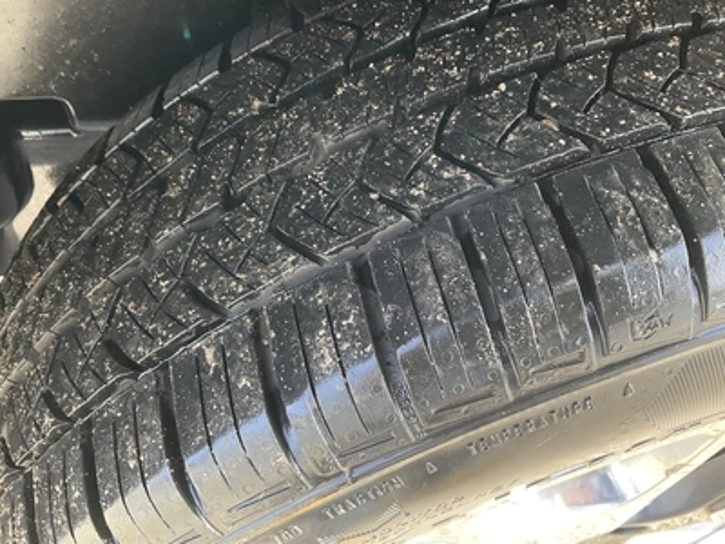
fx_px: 607
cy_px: 272
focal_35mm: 29
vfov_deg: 48.2
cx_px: 362
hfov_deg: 61.7
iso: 64
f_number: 1.8
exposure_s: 1/88
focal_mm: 3
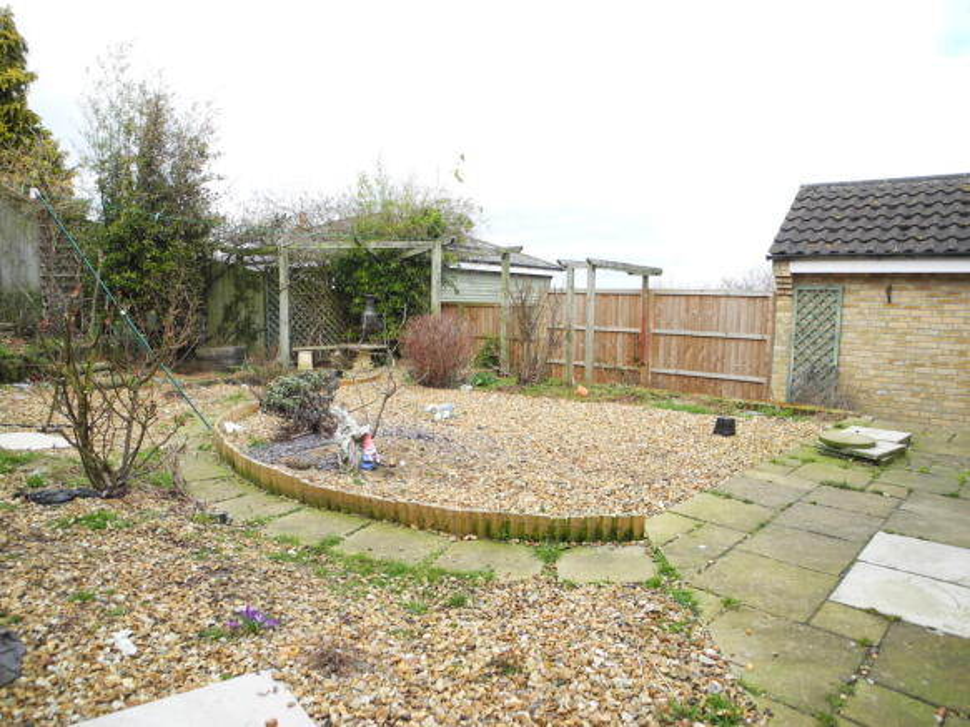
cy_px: 364
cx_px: 485
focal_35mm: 28
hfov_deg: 63.5
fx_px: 784
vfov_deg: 49.7
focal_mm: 6
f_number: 2.8
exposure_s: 1/362
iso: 100
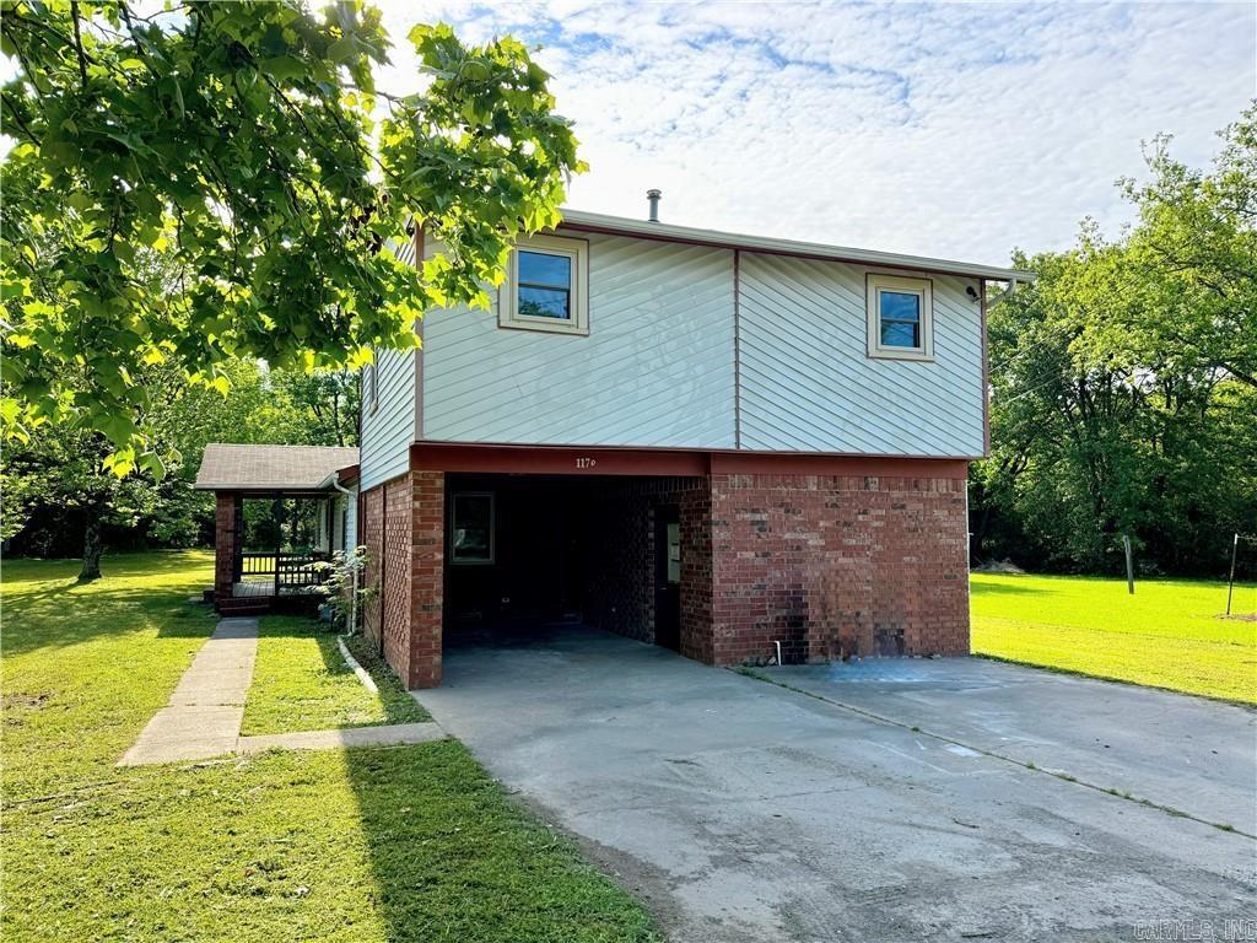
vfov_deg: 56.8
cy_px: 472
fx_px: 872
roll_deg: +0.3
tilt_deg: +3.0
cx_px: 628
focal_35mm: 24
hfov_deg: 71.6
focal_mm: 6.76
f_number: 1.78
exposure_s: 1/1597
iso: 80
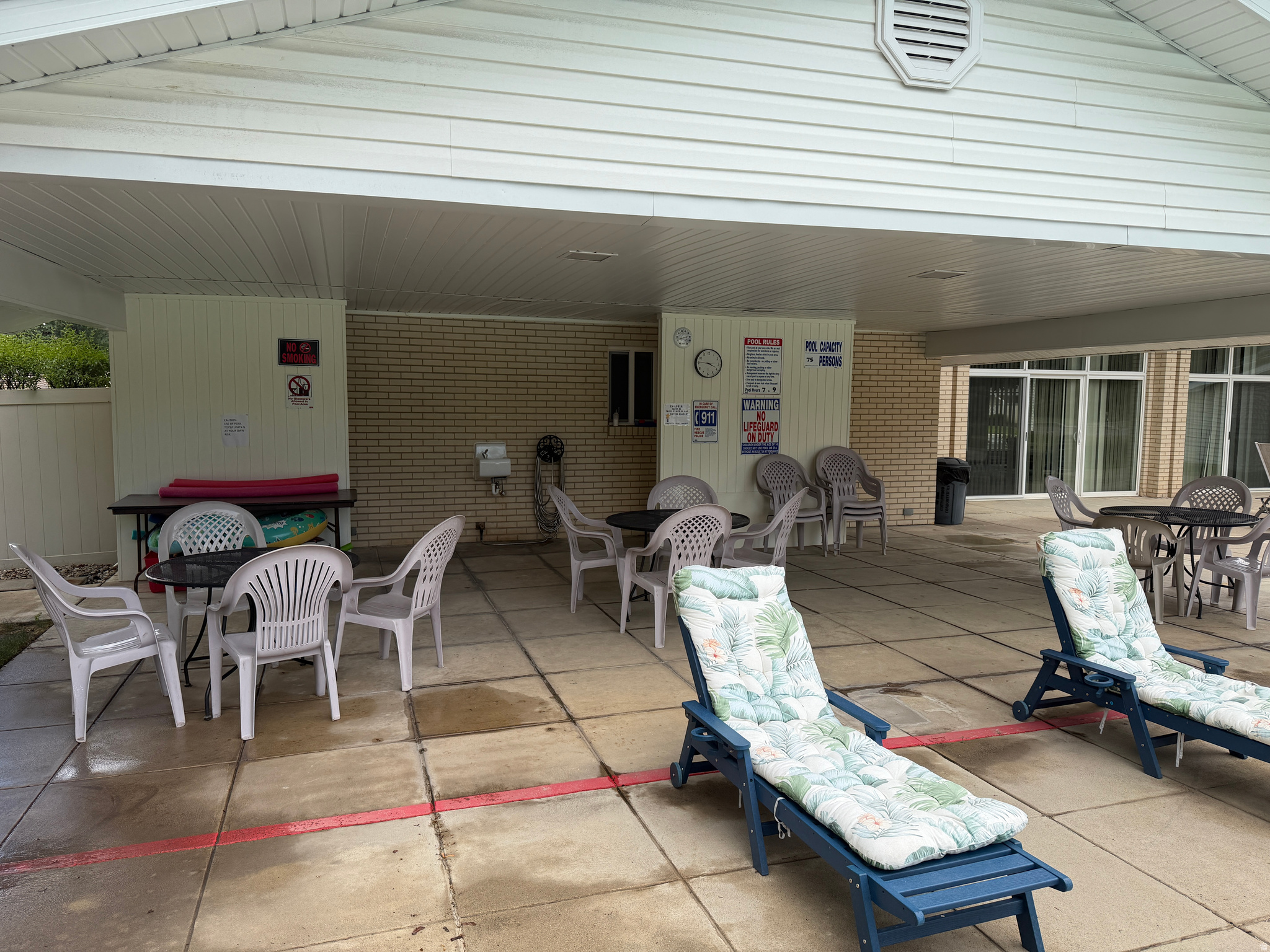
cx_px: 635
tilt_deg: -5.8
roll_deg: -0.5
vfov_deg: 56.8
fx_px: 881
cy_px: 476
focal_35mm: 24
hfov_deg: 71.6
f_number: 1.78
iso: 80
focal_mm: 6.76
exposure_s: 1/1337
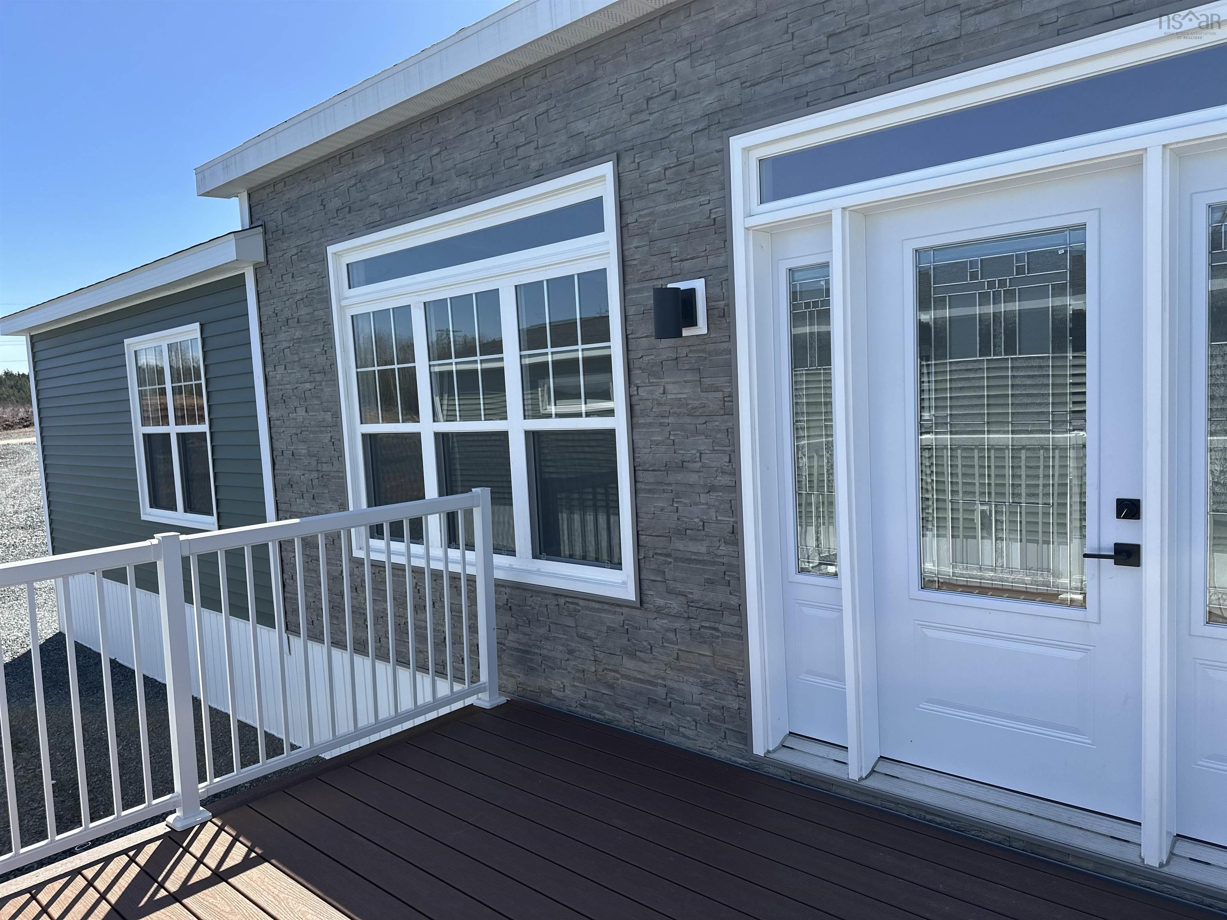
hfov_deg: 71.6
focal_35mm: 24
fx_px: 851
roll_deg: +2.9
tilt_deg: -4.5
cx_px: 614
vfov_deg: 56.8
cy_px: 460
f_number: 1.78
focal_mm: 6.86
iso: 80
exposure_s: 1/2809
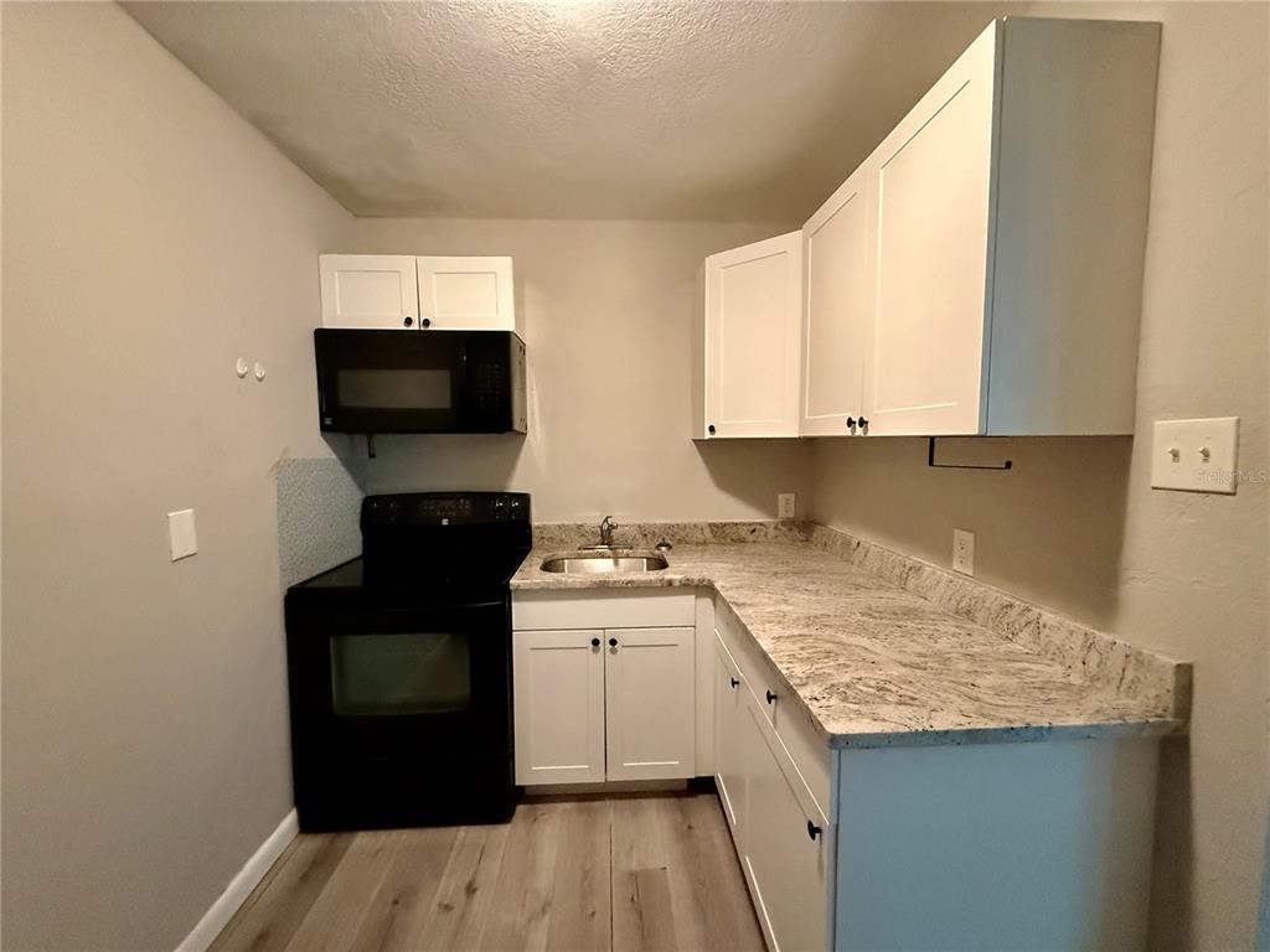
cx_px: 635
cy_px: 476
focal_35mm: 14
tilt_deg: -3.0
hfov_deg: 102.1
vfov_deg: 85.7
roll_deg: +0.9
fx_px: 514
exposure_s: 1/60
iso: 1000
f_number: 2.2
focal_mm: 2.22
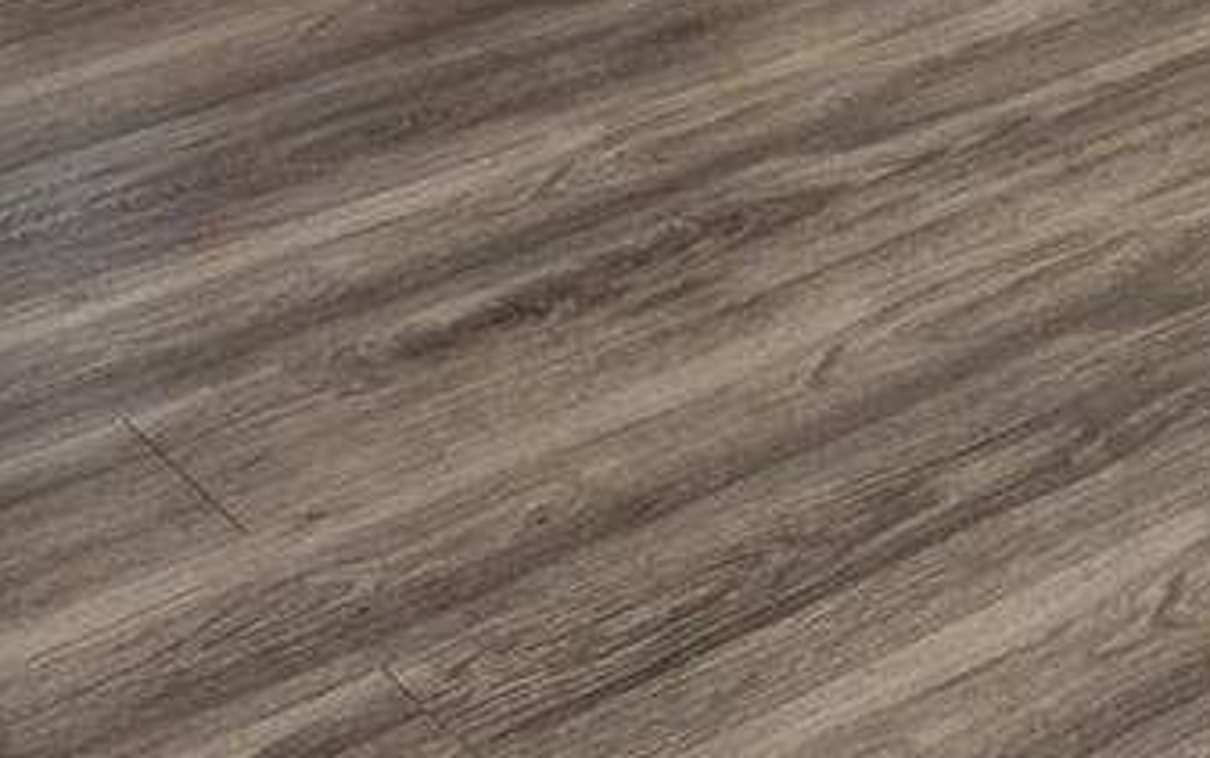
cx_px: 1720
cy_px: -1360
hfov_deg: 18.4
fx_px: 3368
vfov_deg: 10.2
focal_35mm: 102
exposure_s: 3.2
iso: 100
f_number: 13
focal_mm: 16.5
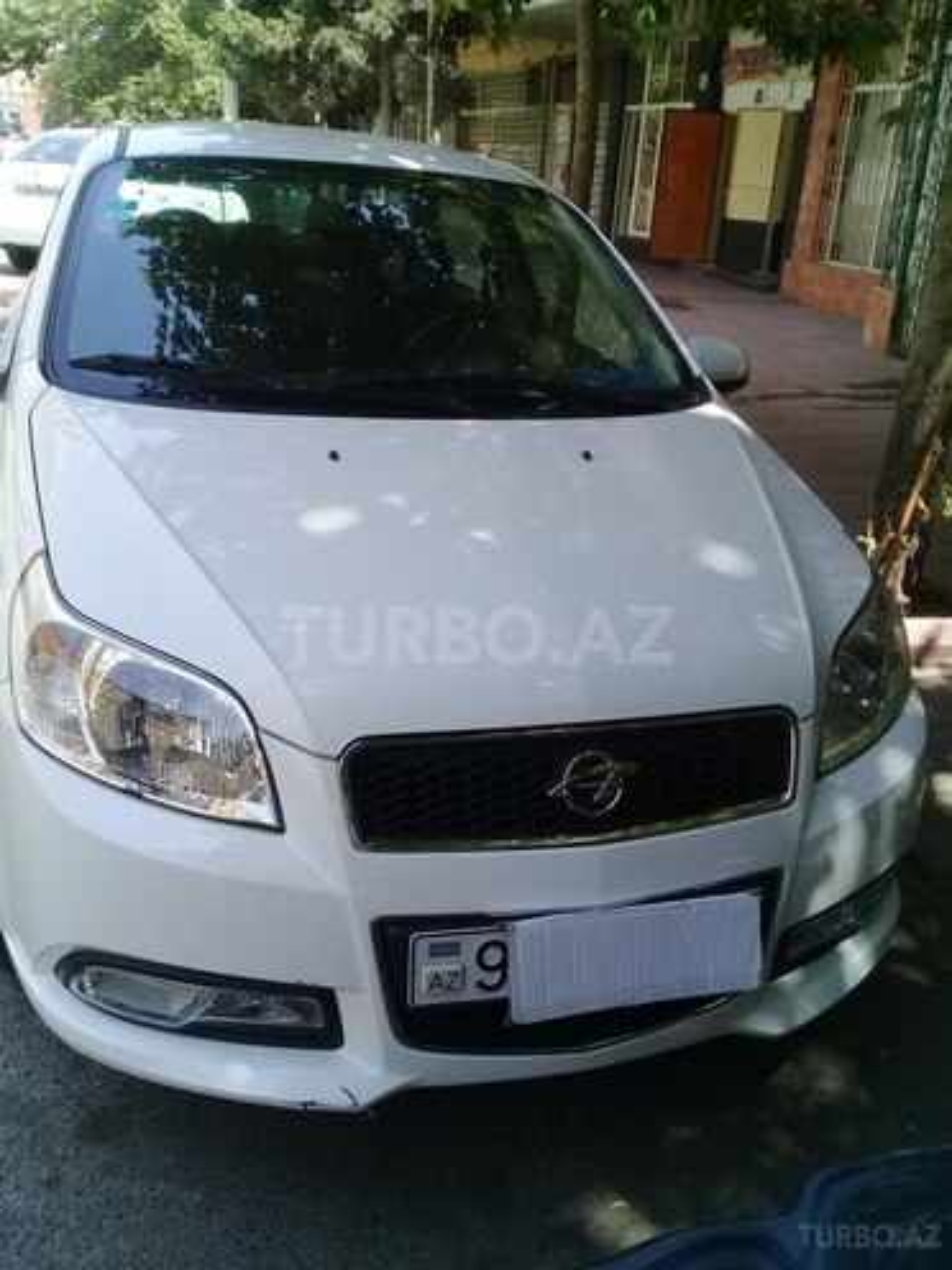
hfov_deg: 45.4
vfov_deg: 58.4
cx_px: 476
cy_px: 635
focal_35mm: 31
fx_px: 1137
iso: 50
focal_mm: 3.3
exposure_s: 1/301
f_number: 2.2
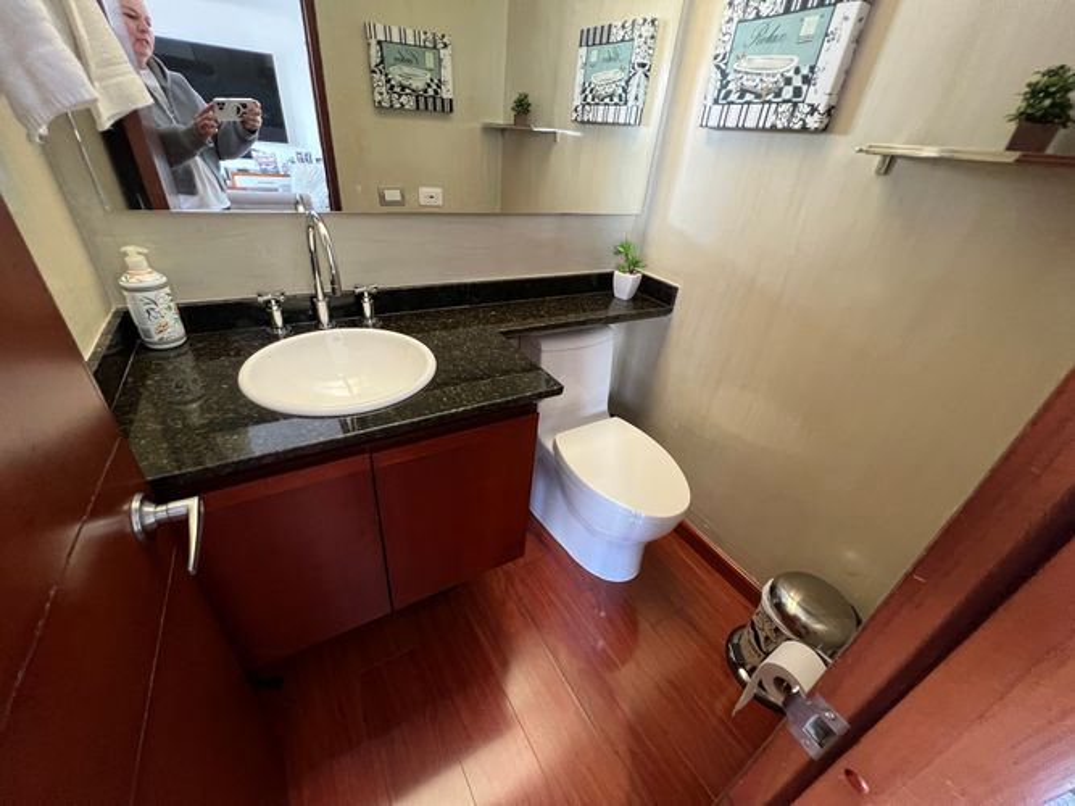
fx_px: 404
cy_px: 403
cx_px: 538
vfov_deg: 89.9
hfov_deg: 106.2
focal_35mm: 13
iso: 500
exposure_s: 1/60
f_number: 1.8
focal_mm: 1.57
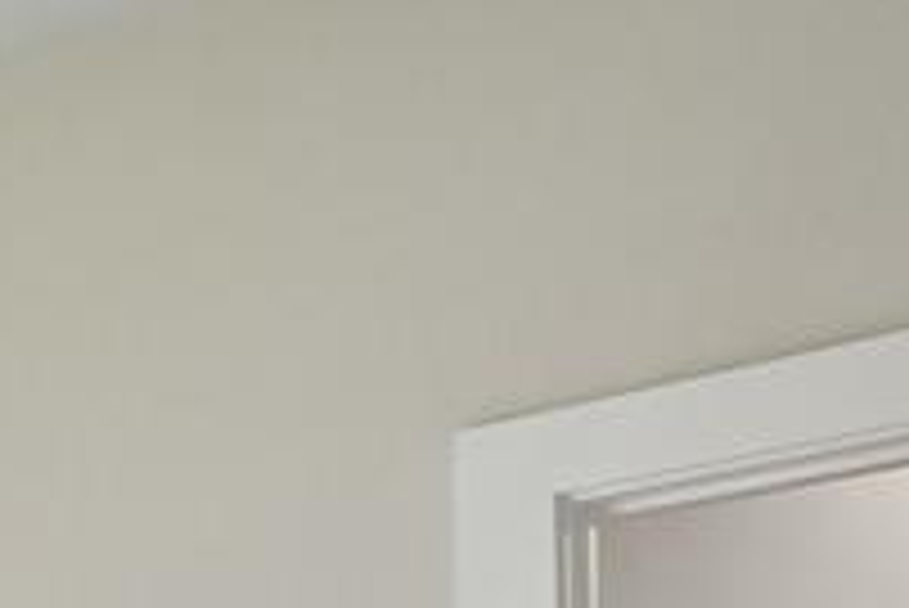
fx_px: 1920
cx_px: -1102
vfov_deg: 14.6
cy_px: 1243
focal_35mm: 76
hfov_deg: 16.5
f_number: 8
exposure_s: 1/40
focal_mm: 10
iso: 400
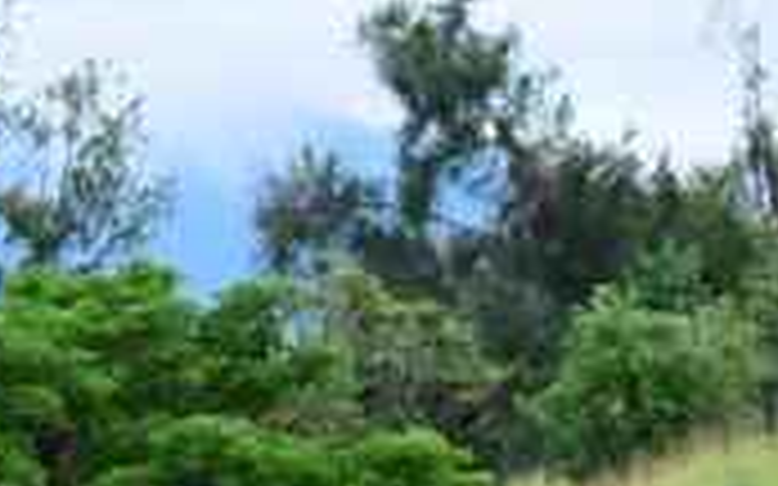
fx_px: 9771
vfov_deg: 2.8
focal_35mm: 461
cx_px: -400
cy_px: 907
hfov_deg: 4.5
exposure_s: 1/2000
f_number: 13
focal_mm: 100
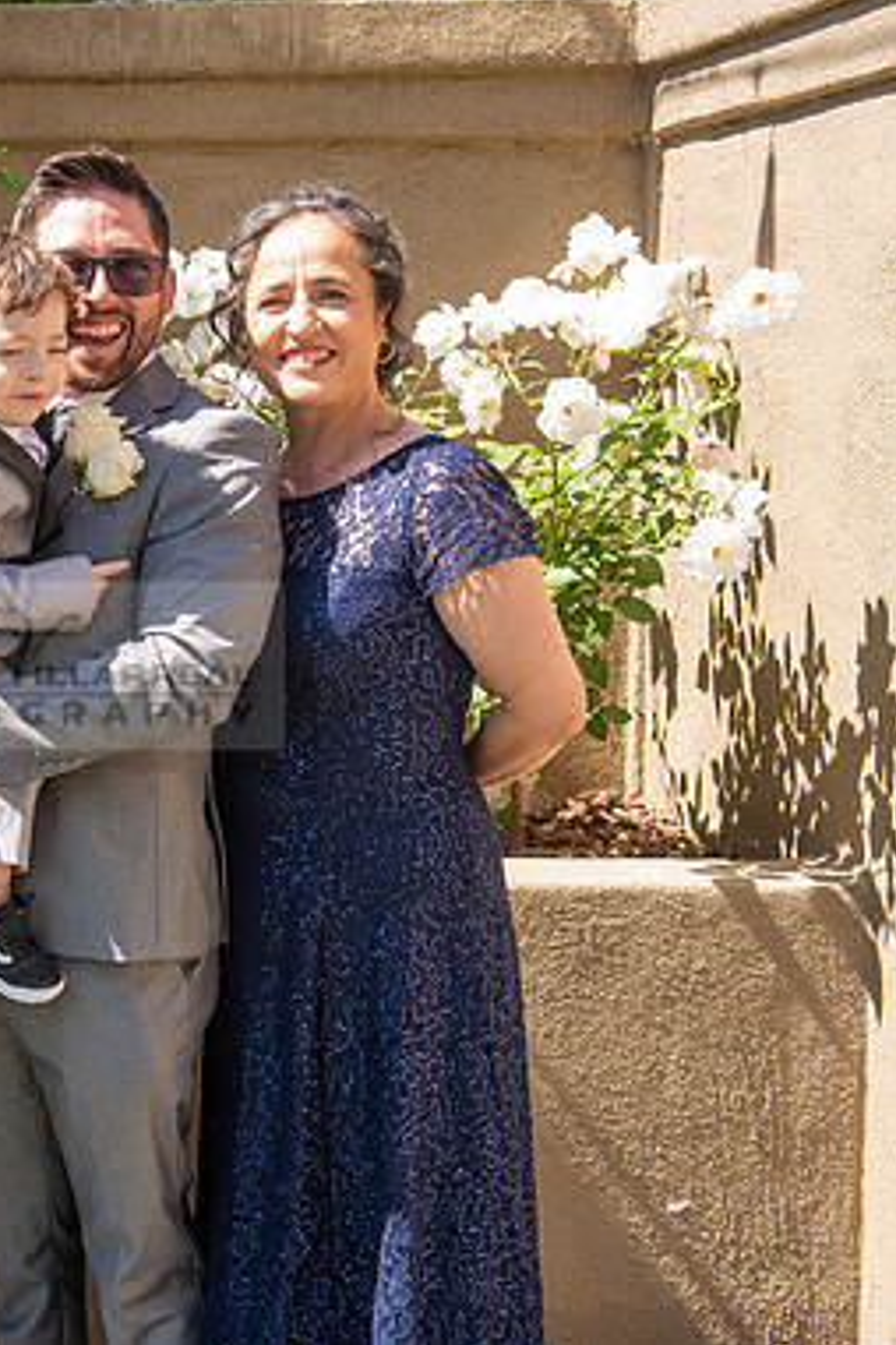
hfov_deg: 19.7
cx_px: -14
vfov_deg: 30.1
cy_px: 665
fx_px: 2501
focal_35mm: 67
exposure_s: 1/100
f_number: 6.3
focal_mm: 44
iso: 100
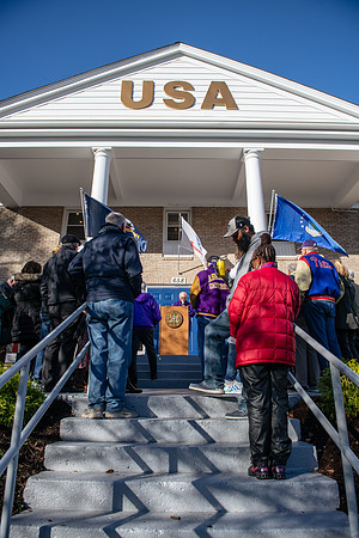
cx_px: 180
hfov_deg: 53.1
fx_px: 359
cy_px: 269
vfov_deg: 73.7
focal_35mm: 24
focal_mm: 24
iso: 80
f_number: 4
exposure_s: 1/500
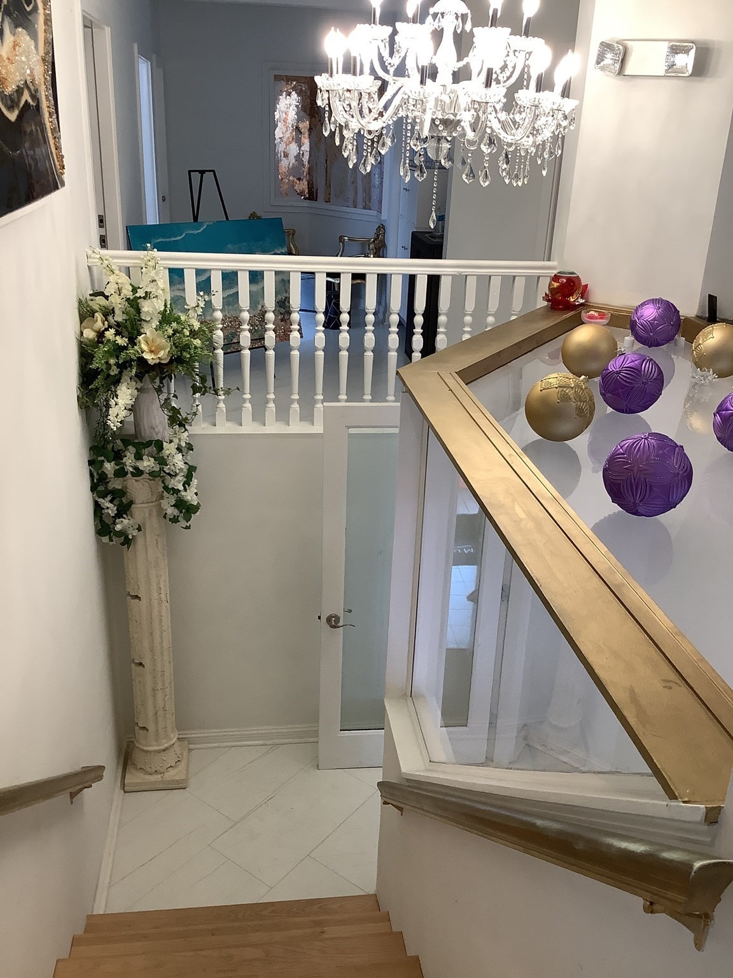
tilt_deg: -23.0
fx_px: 875
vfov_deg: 58.4
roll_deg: -0.9
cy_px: 489
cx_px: 366
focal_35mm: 31
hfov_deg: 45.4
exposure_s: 1/60
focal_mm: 3.3
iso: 80
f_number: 2.4
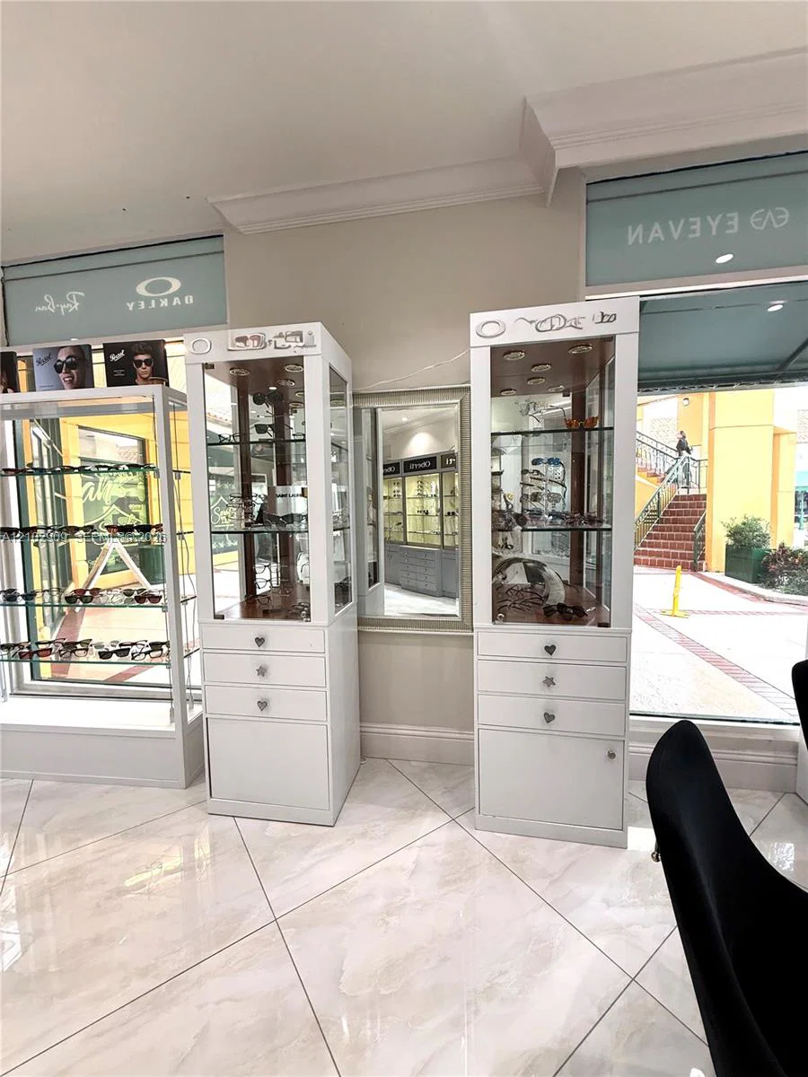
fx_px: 436
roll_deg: +0.7
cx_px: 404
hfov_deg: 85.7
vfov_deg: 102.1
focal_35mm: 14
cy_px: 538
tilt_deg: -2.8
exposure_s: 1/60
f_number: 2.2
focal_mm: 2.22
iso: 200
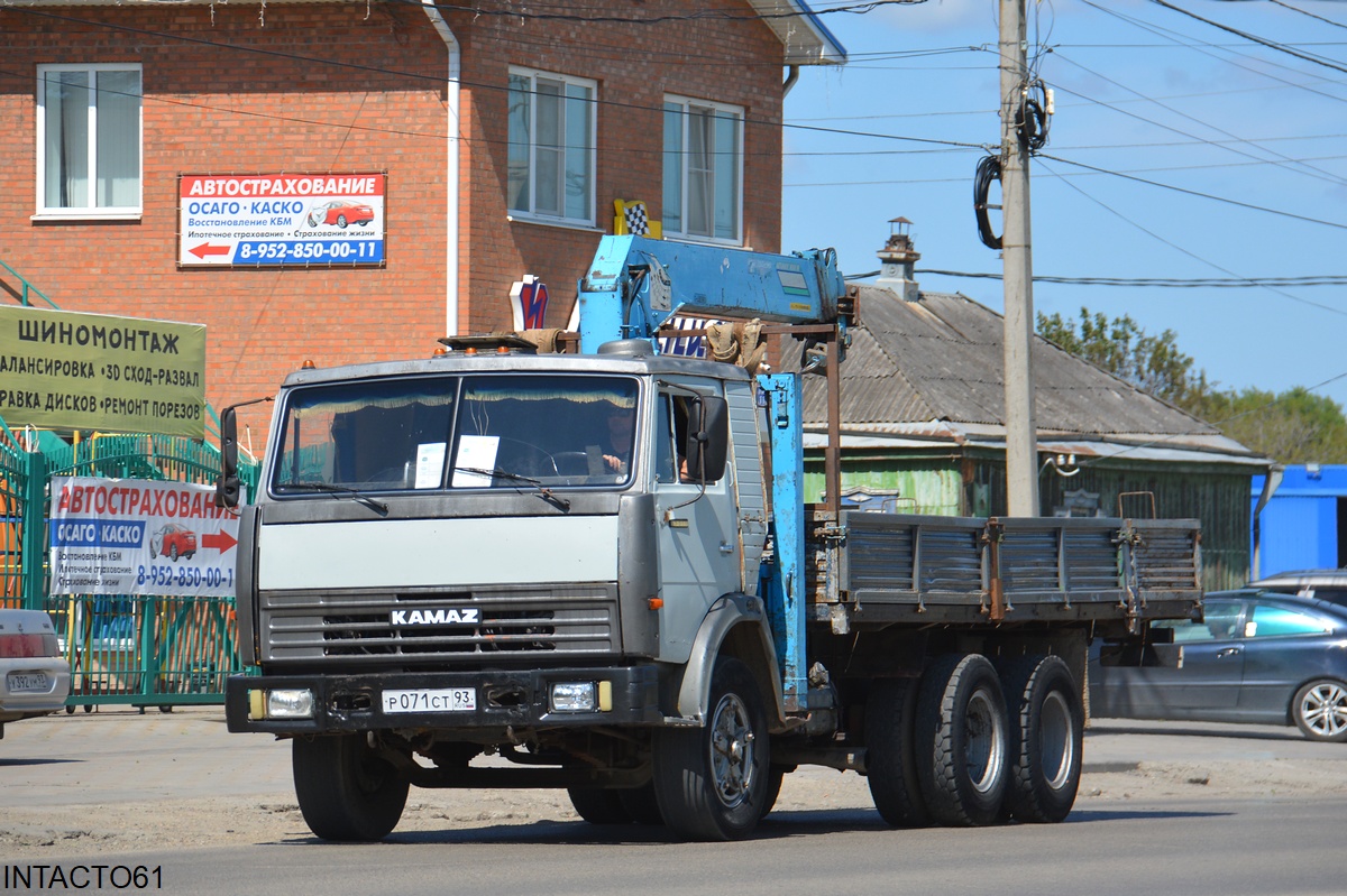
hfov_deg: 13.0
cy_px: 448
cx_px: 674
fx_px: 5890
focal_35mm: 158
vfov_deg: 8.7
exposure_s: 1/1600
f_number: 6.3
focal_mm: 105
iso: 400
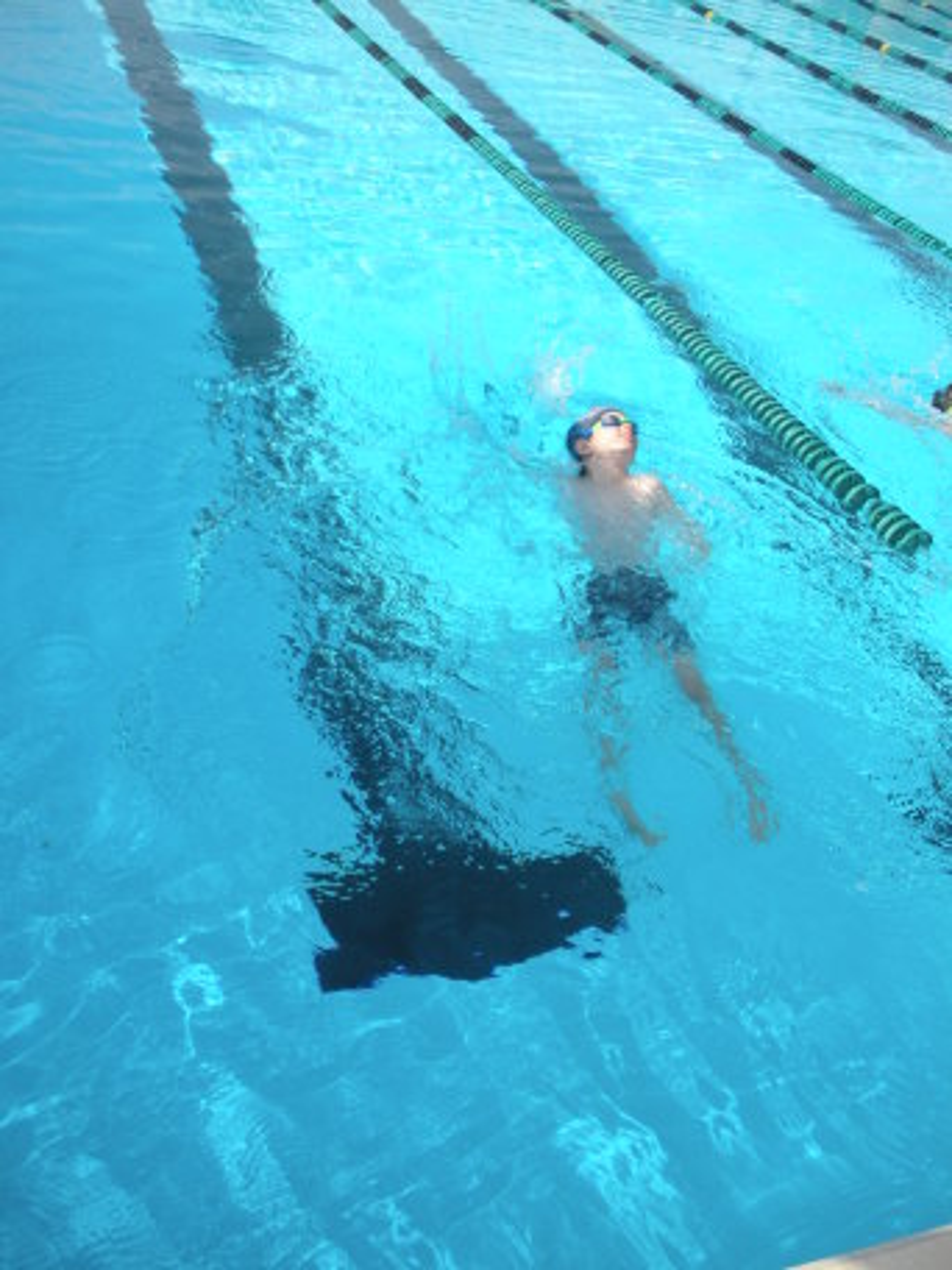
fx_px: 1320
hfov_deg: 39.7
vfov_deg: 51.4
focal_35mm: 36
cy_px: 635
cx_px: 476
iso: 88
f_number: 3.5
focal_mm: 6.3
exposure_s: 1/691
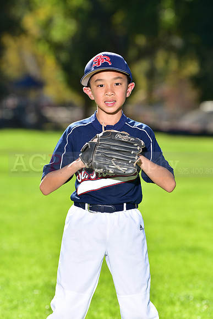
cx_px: 106
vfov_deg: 10.3
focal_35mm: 200
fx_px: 1774
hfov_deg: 6.9
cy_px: 160
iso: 80
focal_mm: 200
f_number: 5
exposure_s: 1/250
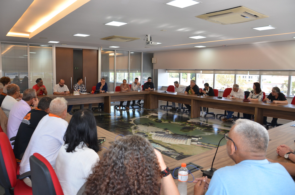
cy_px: 98
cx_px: 148
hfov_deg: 67.5
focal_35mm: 27
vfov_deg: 47.7
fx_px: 221
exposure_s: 1/80
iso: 400
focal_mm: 18
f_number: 3.5
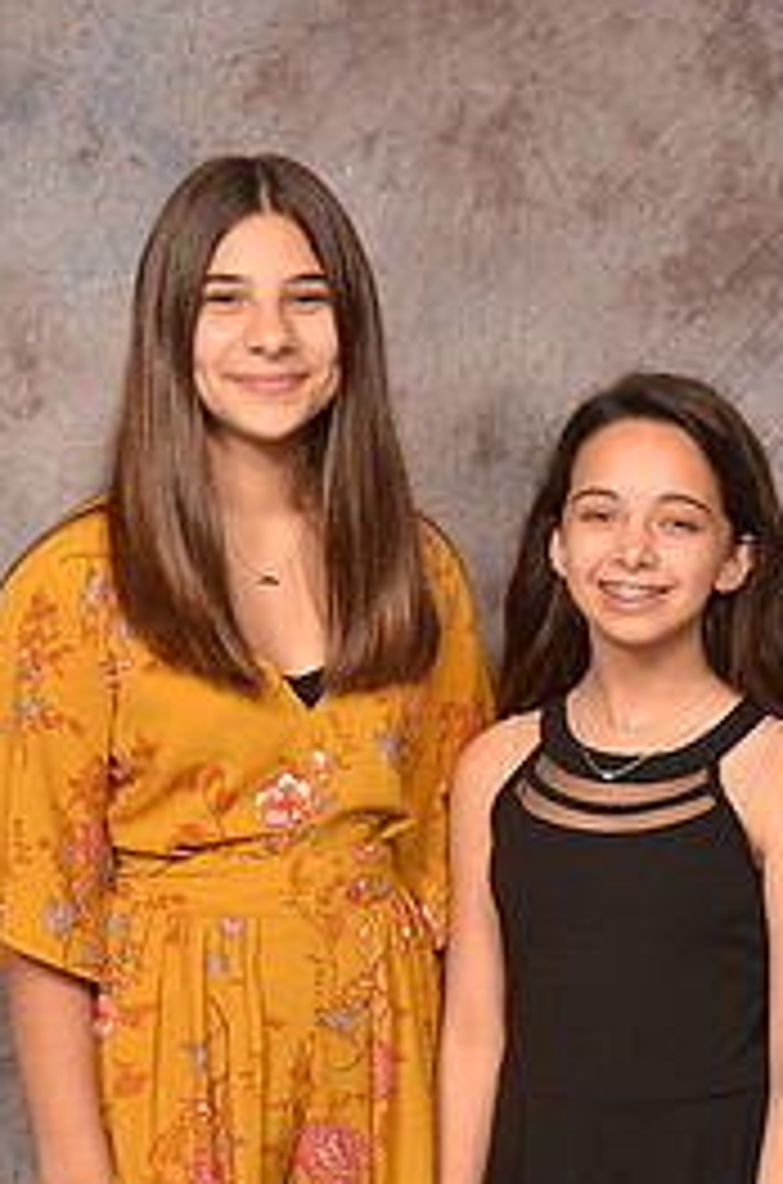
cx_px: 351
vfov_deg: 23.2
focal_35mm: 86
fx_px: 2820
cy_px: 1035
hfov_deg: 15.8
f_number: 5.6
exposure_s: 1/60
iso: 200
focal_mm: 26
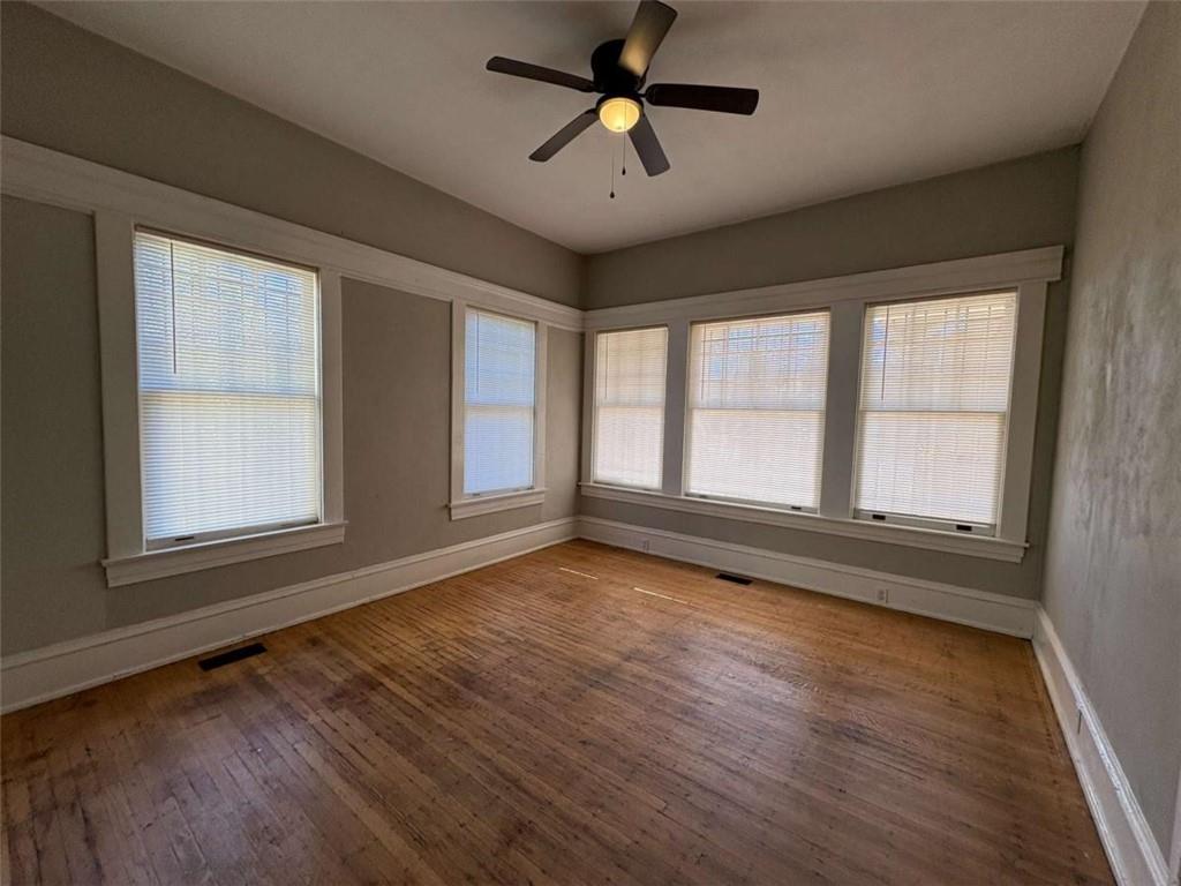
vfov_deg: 85.7
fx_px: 478
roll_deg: -1.2
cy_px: 443
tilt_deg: -2.8
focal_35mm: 14
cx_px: 590
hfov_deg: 102.1
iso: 50
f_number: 2.2
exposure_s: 1/122
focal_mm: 2.22
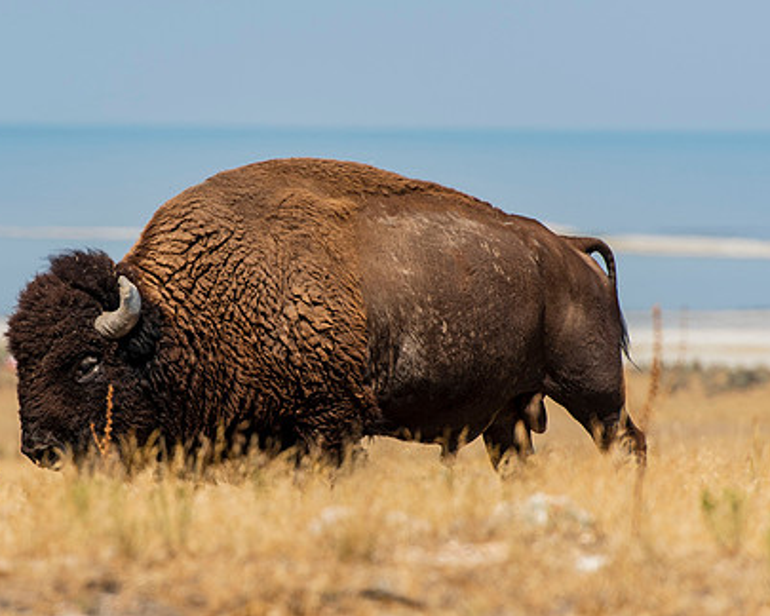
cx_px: 241
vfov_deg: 4.4
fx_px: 7976
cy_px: 390
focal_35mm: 350
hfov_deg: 5.5
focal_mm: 200
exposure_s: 1/1250
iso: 100
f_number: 4
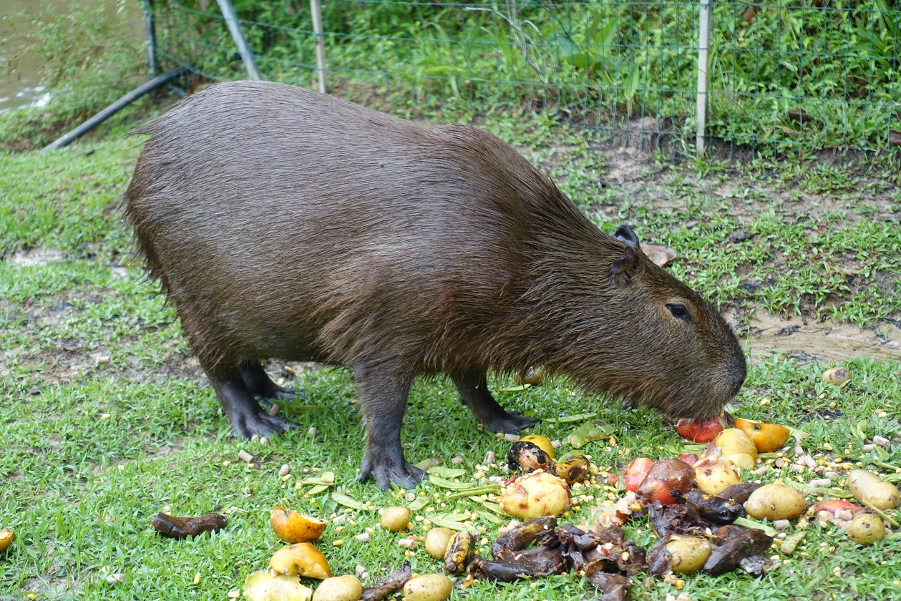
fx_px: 1752
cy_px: 300
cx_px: 450
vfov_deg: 19.5
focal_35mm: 70
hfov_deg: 28.8
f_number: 2.8
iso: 160
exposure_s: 1/80
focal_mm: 25.7
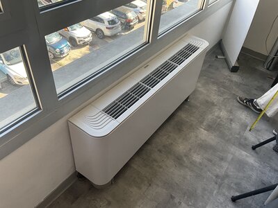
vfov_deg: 48.2
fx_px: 233
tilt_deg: -42.4
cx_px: 139
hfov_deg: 61.7
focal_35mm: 29
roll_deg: -6.7
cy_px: 104
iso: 32
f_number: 1.8
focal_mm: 3
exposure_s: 1/125
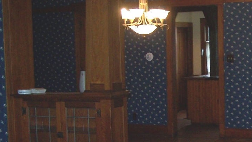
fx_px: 555
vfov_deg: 14.5
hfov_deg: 24.5
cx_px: 250
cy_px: 107
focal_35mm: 83
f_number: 2.8
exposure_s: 1/60
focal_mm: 6.3
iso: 140
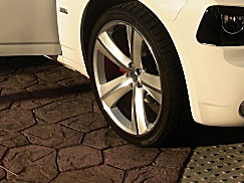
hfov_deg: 20.7
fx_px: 669
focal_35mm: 95
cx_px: 136
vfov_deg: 15.1
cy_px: -22
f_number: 7.9
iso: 50
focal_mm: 6.3
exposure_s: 1/160
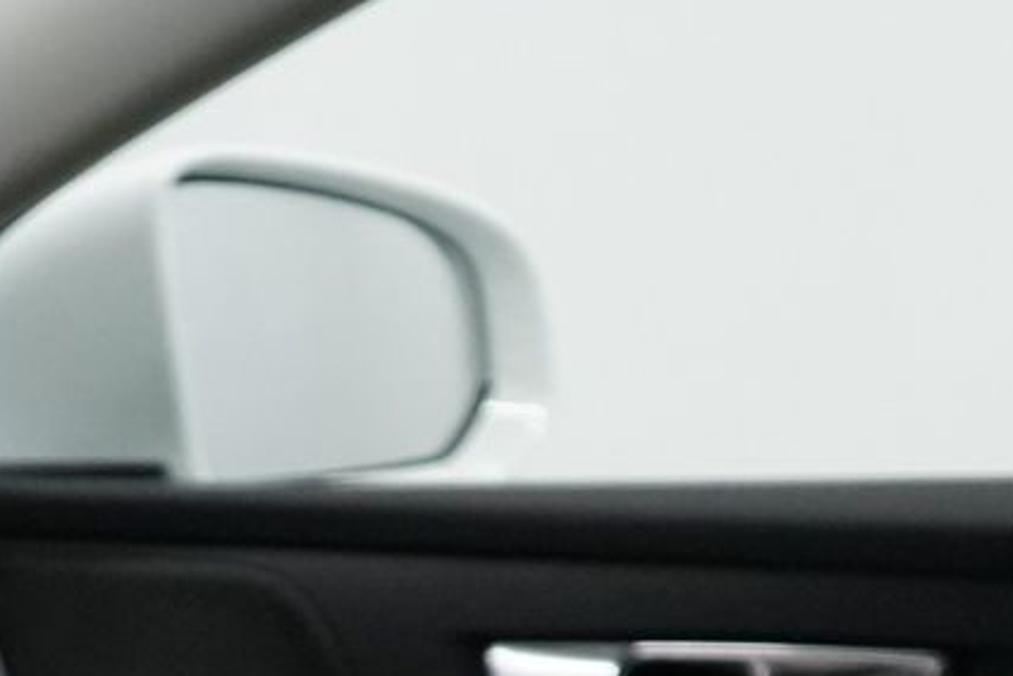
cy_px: 1931
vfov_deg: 7.2
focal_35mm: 171
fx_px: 4813
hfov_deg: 11.1
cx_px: -896
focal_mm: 29
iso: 2000
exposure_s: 1/160
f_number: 3.5
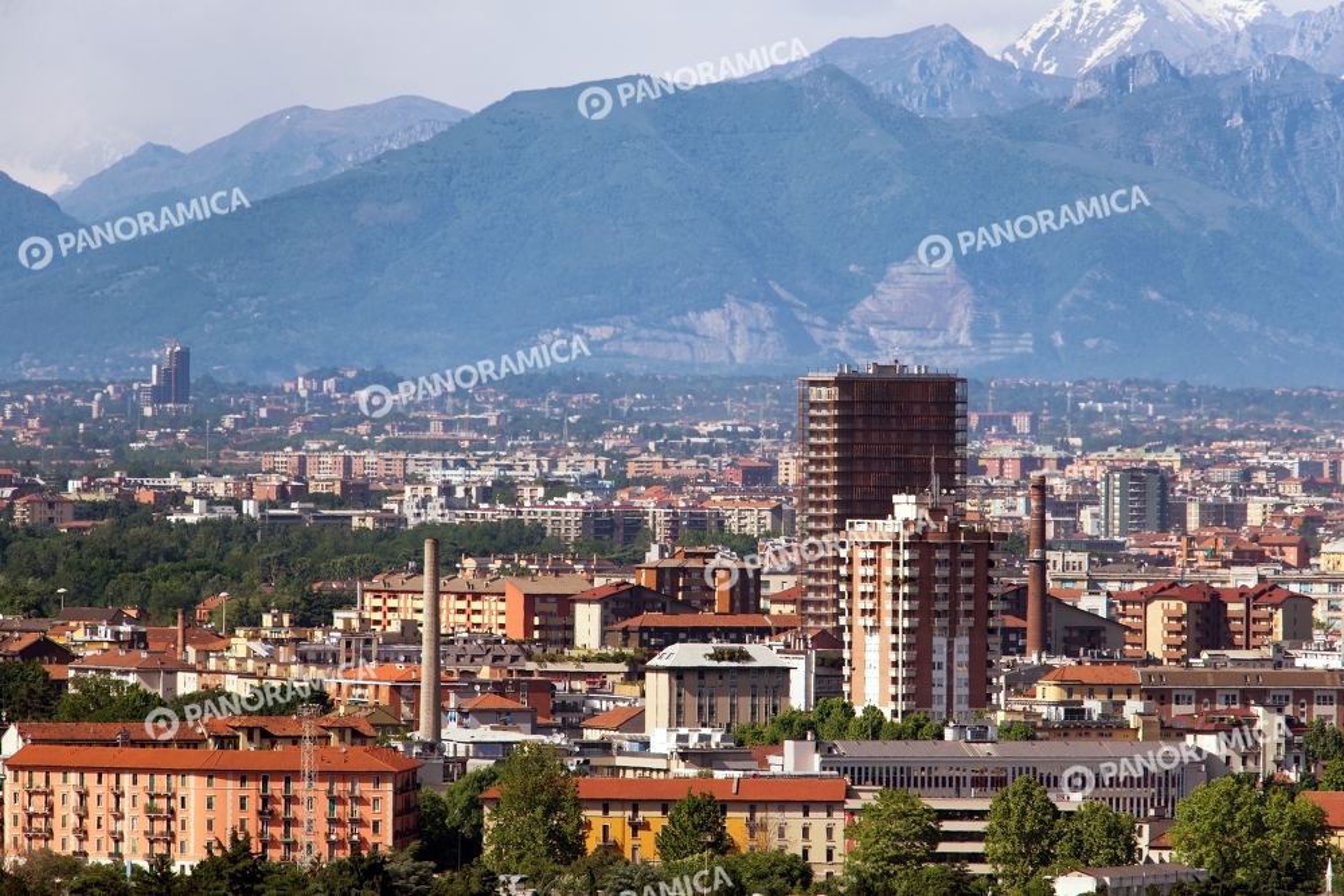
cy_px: 448
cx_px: 672
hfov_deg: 4.6
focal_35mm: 450
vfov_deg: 3.1
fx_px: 16801
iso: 200
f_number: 9
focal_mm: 450
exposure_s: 1/800
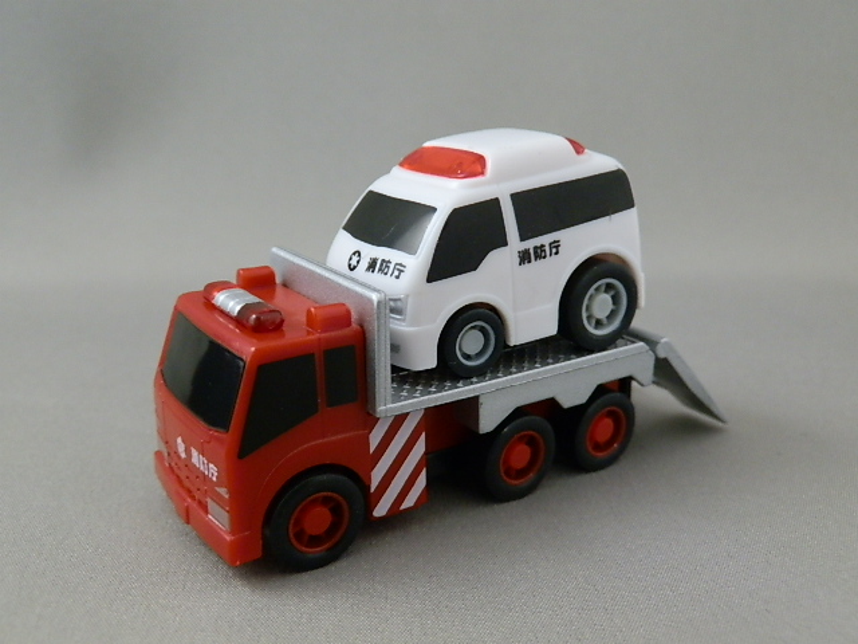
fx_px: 843
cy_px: 322
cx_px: 429
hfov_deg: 54.0
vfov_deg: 41.8
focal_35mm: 34
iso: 200
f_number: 3.5
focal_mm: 6.17
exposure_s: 1/8
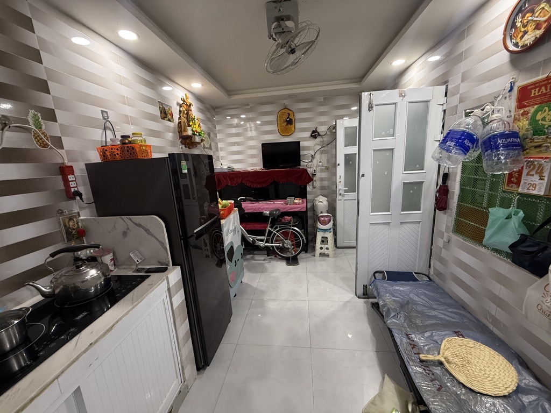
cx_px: 276
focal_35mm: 14
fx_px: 223
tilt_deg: -11.2
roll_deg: +2.9
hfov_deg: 102.1
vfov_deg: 85.7
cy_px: 206
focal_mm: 2.22
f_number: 2.2
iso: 200
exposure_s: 1/50
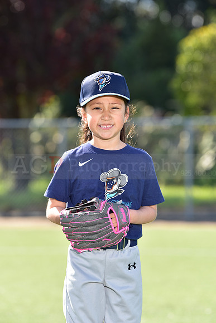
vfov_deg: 10.3
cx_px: 108
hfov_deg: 6.9
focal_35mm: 200
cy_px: 162
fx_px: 1799
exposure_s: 1/160
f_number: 5
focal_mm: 200
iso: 80
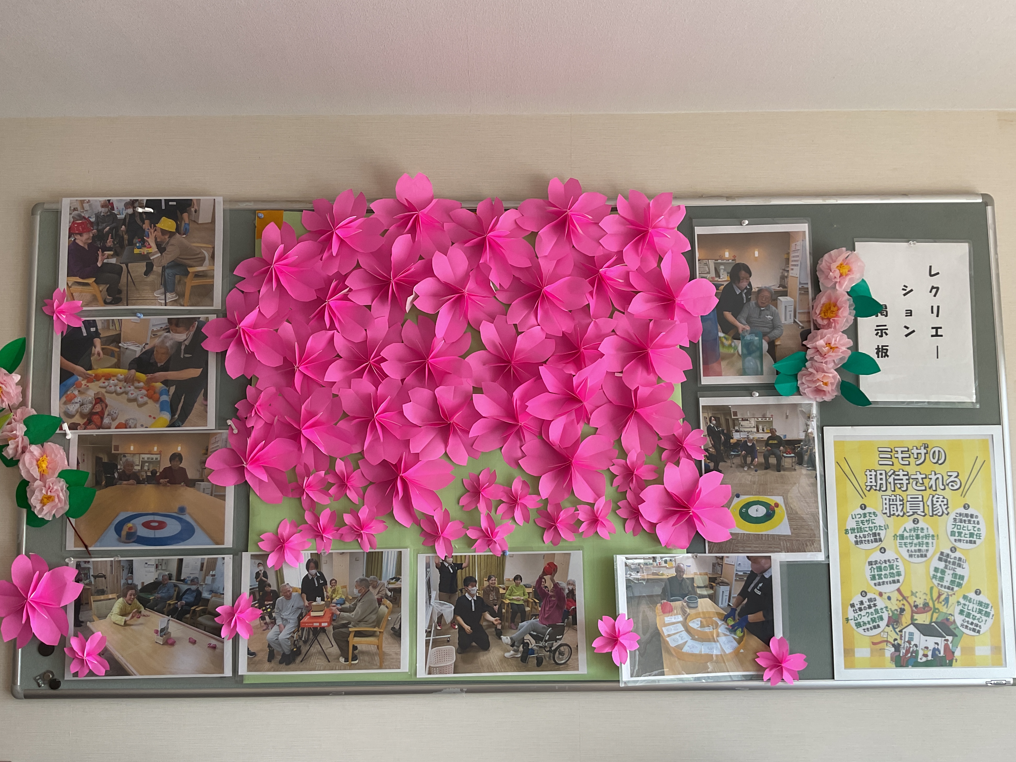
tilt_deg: +4.8
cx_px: 514
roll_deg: +0.9
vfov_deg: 46.8
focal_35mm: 30
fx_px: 880
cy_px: 394
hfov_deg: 60.0
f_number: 1.8
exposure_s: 1/100
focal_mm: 3
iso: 32
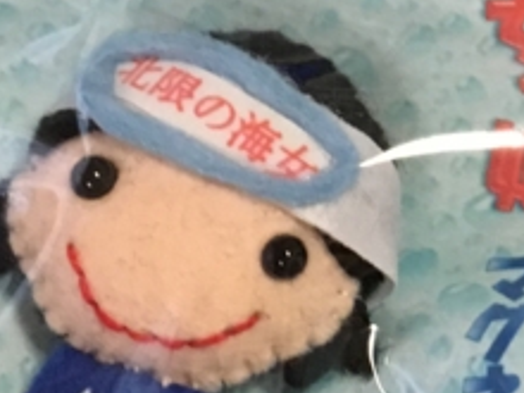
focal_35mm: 135
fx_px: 2044
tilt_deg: -70.8
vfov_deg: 11.0
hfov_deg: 14.0
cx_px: 710
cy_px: 102
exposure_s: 1/30
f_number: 2.2
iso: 200
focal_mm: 4.15
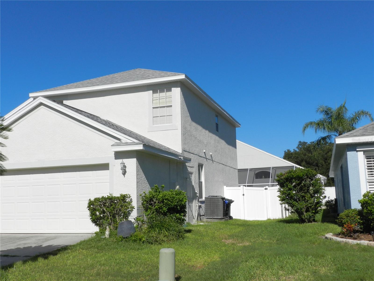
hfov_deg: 49.0
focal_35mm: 38
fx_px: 411
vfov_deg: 37.7
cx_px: 187
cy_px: 140
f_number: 6.3
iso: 160
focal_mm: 6.7
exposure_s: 1/1000
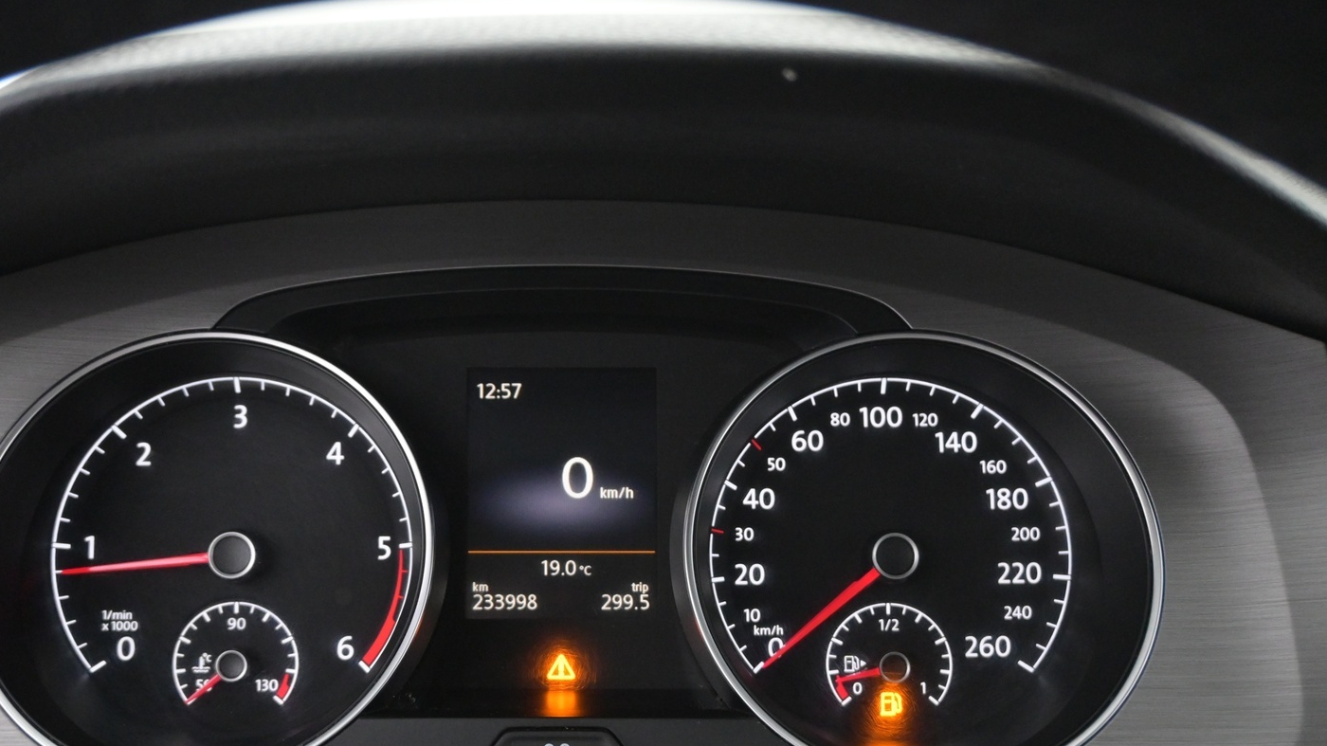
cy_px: 493
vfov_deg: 29.5
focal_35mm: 40
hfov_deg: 50.3
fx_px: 1407
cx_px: 564
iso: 3200
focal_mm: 22
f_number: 4
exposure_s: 1/40
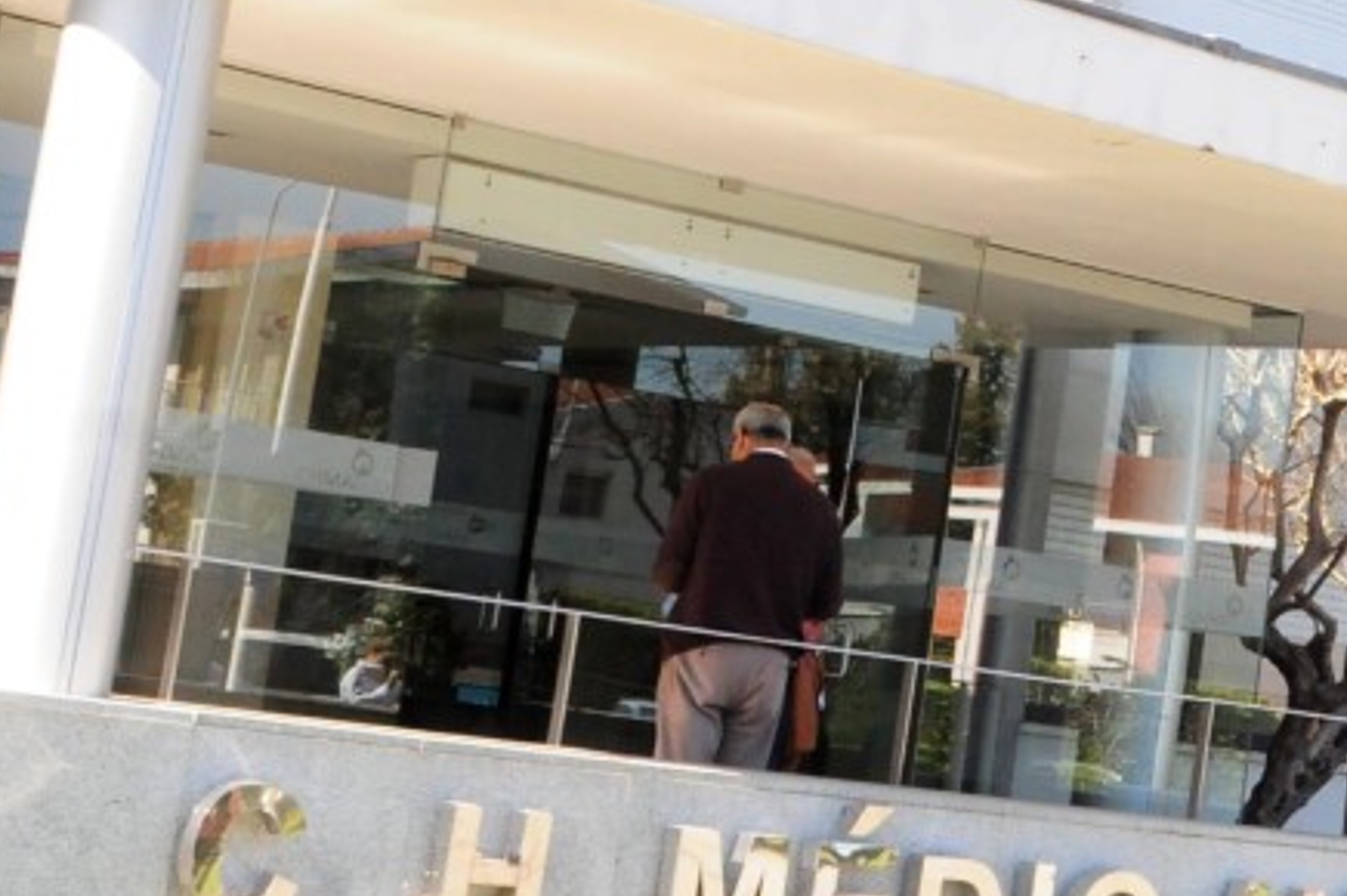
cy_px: 14
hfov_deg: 20.1
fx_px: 3701
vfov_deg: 13.6
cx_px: 1291
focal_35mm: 99
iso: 1000
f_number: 9
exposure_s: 1/200
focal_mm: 24
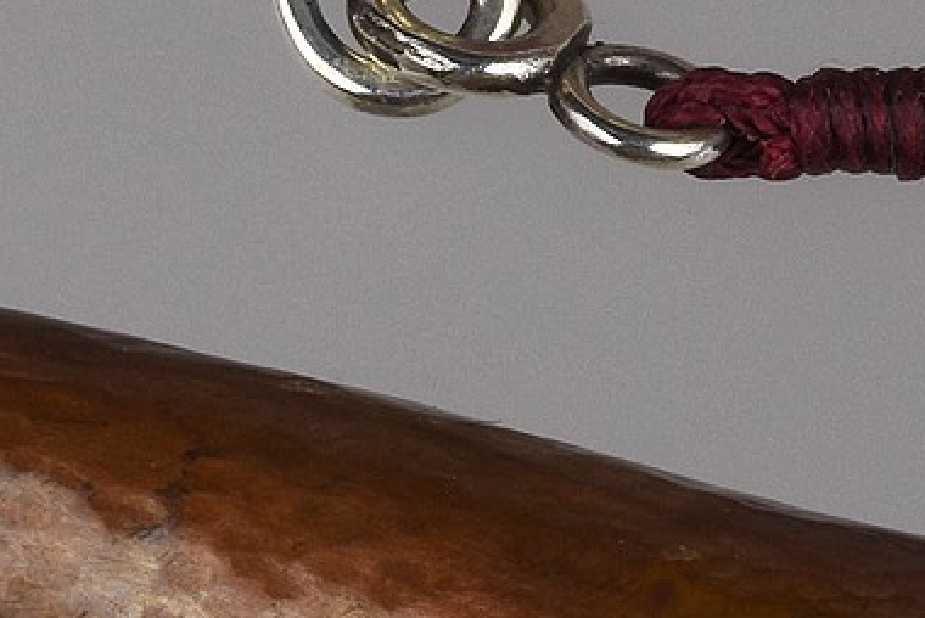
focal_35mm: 284
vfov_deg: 4.8
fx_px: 7303
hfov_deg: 7.2
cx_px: -46
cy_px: 555
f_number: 22
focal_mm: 60
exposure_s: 1/25
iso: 125
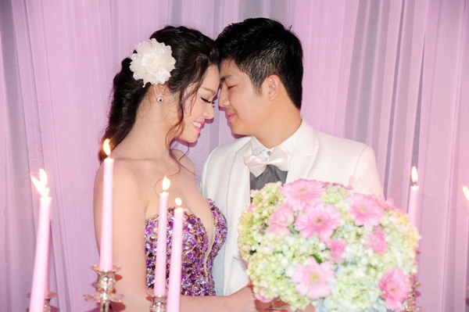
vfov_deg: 21.9
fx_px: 807
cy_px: 156
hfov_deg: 32.4
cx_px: 234
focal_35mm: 62
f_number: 4.5
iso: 1250
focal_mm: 62
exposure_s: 1/50
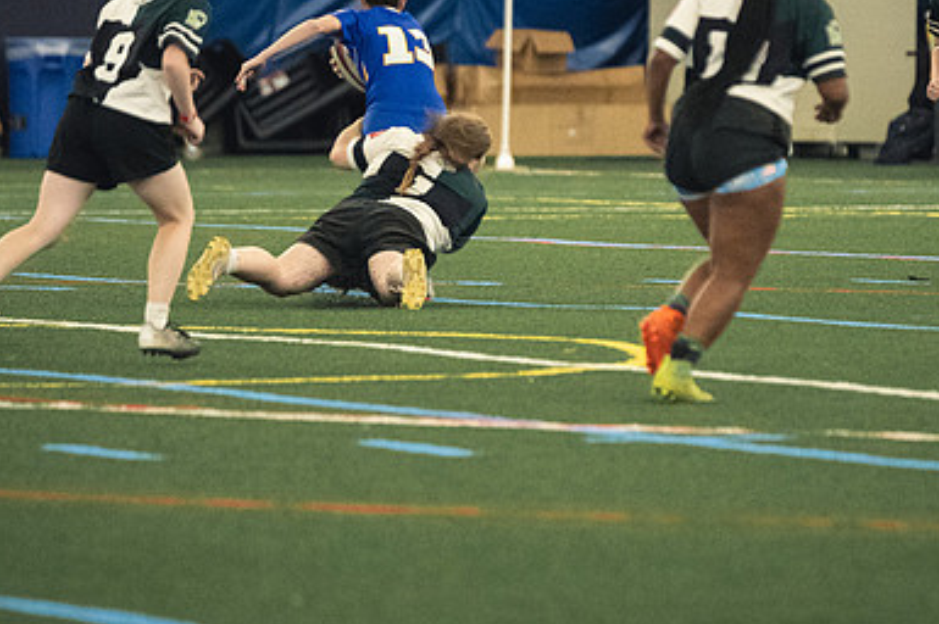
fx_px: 11779
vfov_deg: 3.0
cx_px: 522
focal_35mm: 452
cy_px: 217
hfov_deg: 4.6
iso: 10000
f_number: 2.8
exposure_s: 1/500
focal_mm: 200
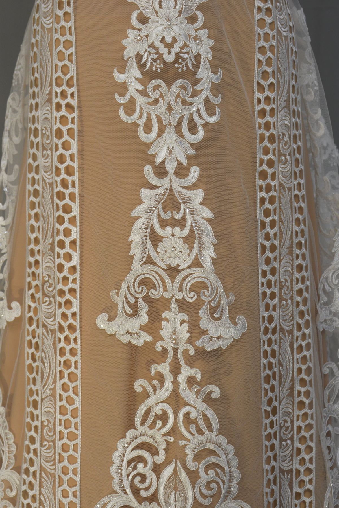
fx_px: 742
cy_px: 254
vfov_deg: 37.9
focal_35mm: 52
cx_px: 170
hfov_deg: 25.8
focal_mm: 35
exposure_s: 1/80
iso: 400
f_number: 4.5
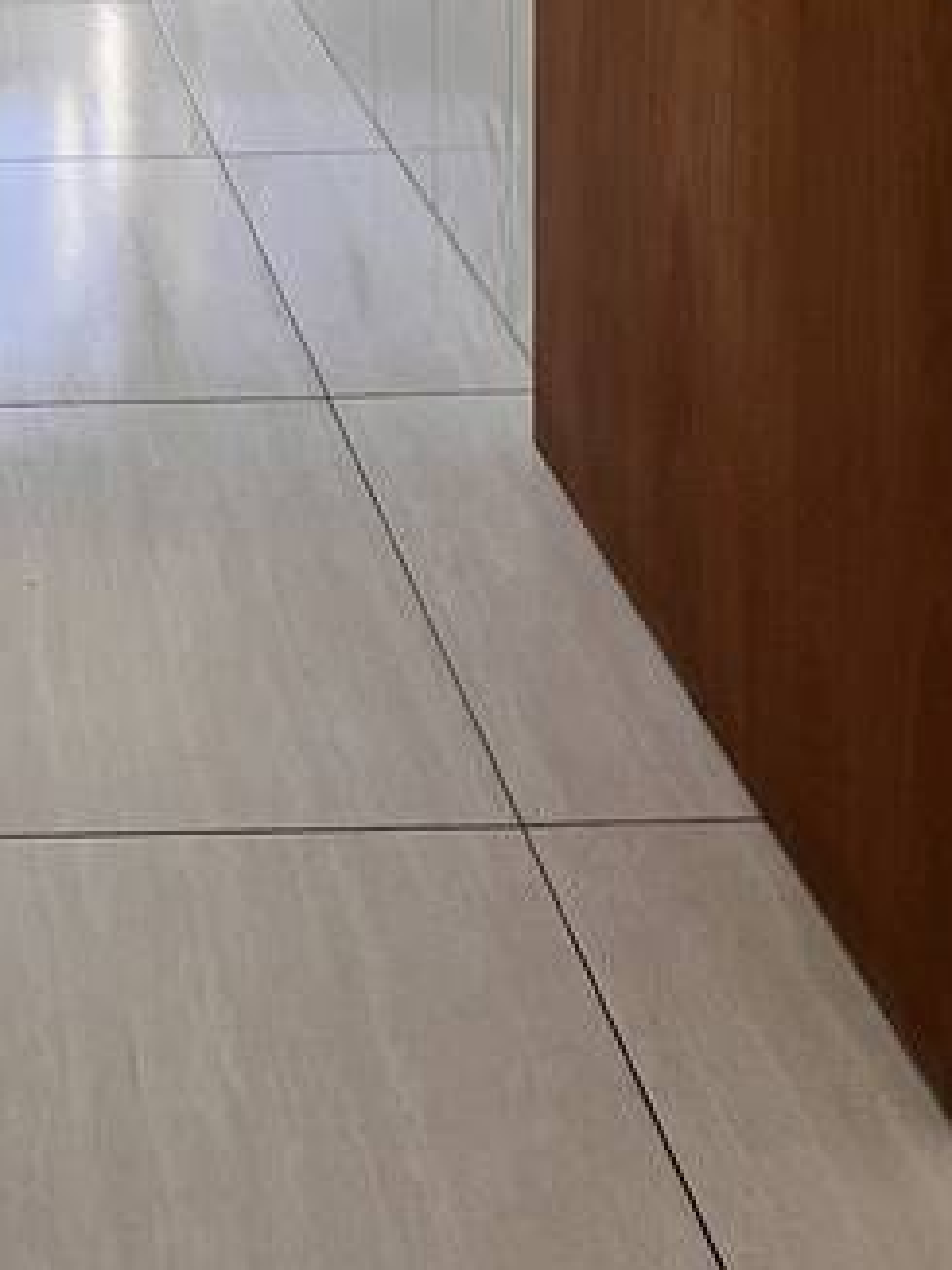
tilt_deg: -3.1
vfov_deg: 28.9
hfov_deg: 29.2
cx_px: -175
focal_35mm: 43
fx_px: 1578
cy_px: -606
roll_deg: +1.7
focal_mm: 1.57
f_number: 1.8
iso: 32
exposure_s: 1/122
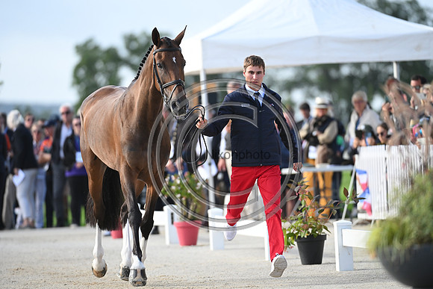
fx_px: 4211
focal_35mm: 350
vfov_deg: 3.9
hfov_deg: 5.9
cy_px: 144
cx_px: 216
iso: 1100
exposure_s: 1/1600
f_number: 5
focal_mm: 350
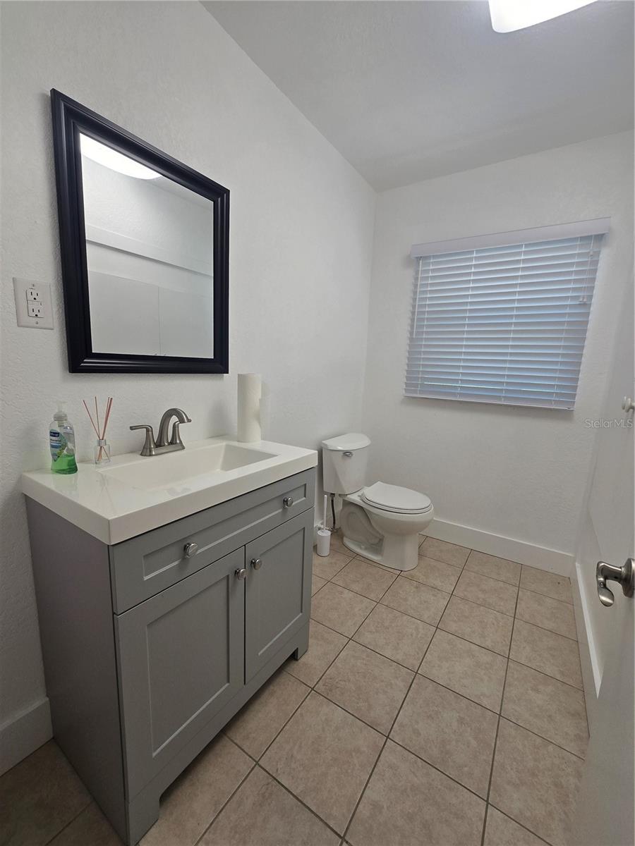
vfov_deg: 106.2
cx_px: 318
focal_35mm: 13
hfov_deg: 89.9
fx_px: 318
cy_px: 423
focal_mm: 2.2
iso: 50
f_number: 2.2
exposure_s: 1/120
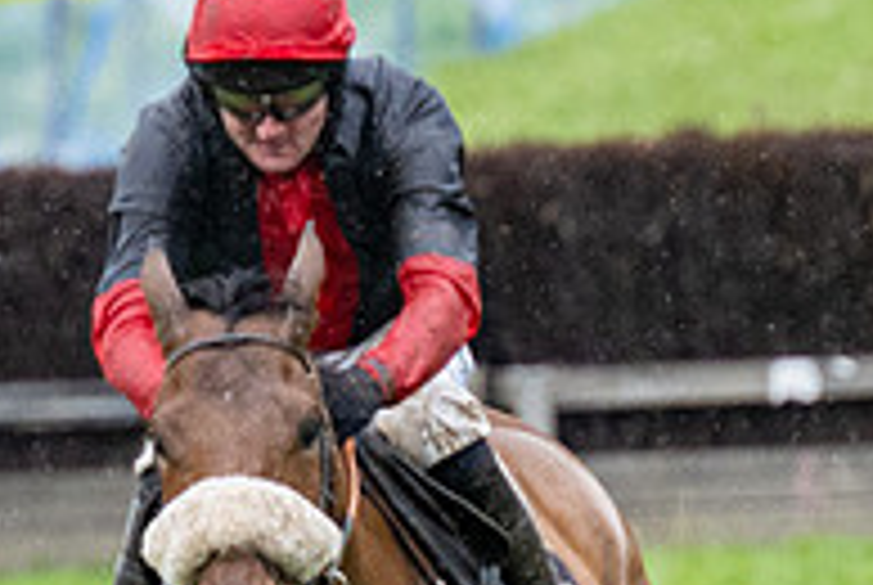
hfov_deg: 1.7
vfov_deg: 1.2
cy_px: 576
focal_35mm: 1183
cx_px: -10
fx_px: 28731
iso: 1000
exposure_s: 1/800
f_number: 4
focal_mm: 155
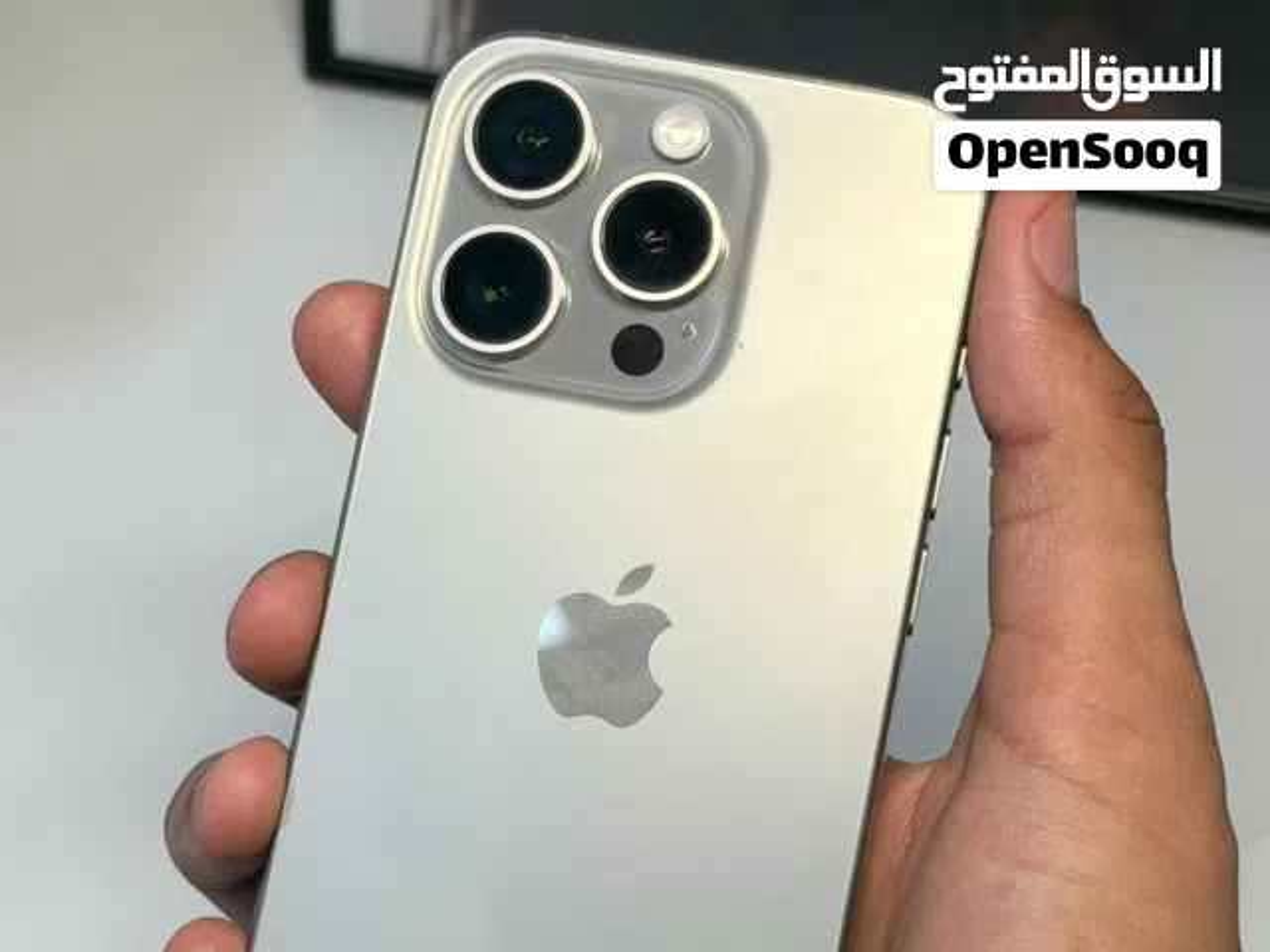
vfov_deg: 30.3
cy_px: 476
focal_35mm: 48
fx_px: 1761
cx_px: 635
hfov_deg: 39.7
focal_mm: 6.76
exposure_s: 1/481
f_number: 1.78
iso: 80
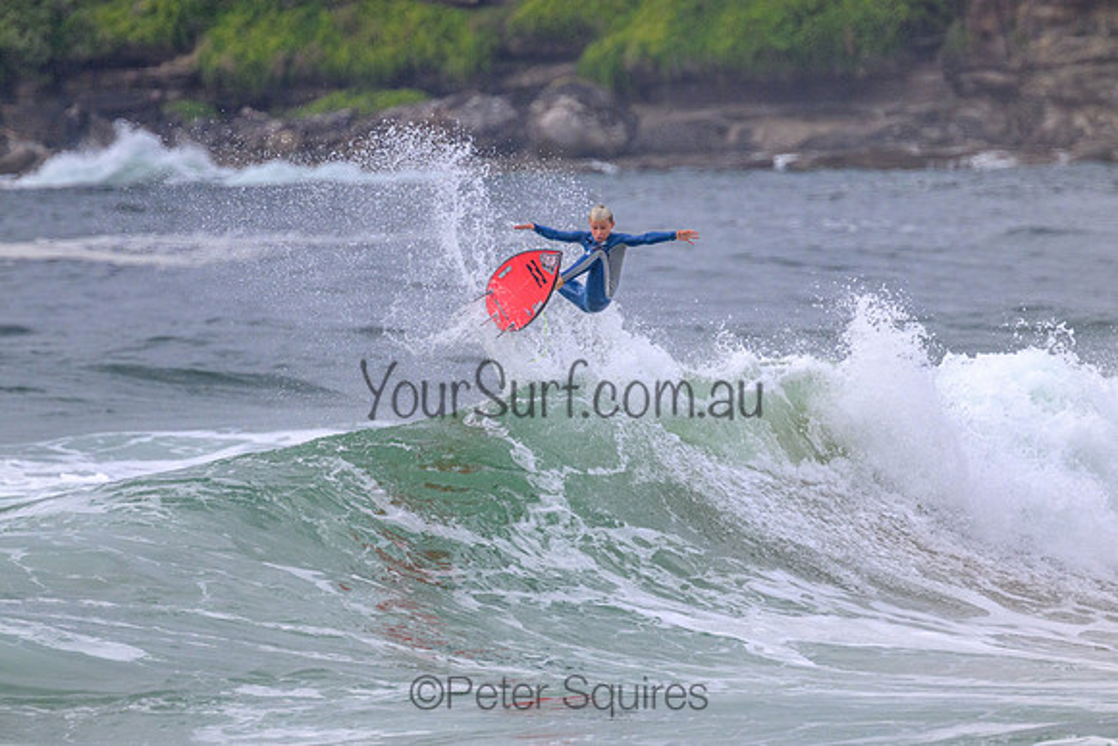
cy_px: 373
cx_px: 559
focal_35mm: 800
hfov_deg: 2.6
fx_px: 24849
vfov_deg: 1.7
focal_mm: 800
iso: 1400
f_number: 11
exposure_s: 1/1600
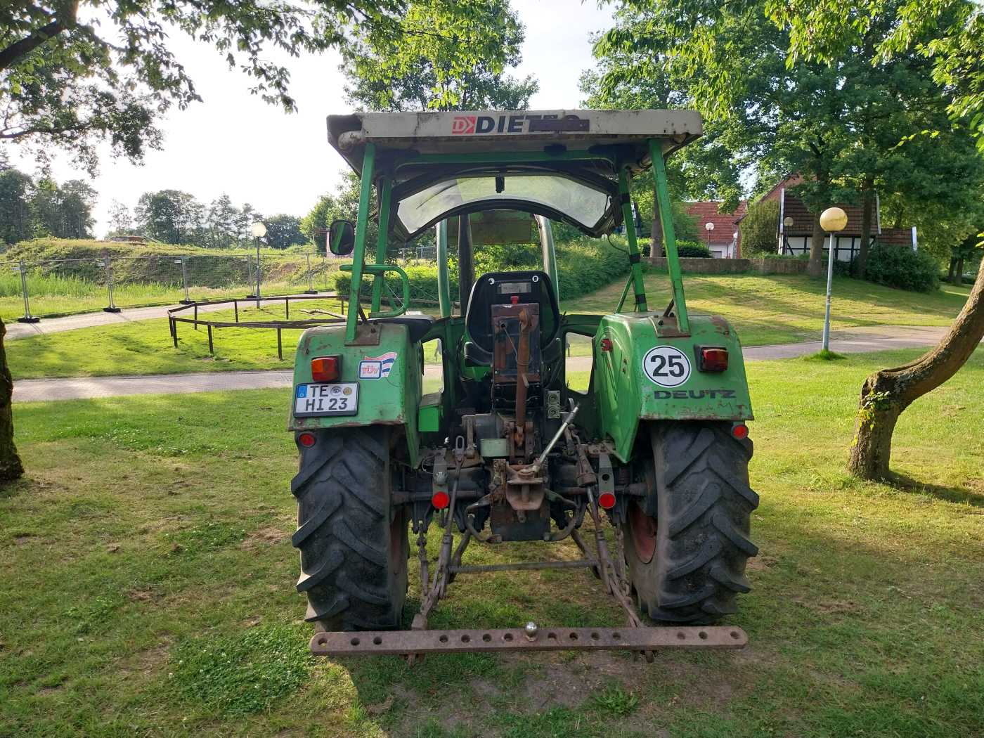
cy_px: 369
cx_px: 492
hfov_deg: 67.3
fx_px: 739
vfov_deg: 53.1
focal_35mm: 26
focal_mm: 4
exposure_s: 1/167
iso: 25
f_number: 1.8
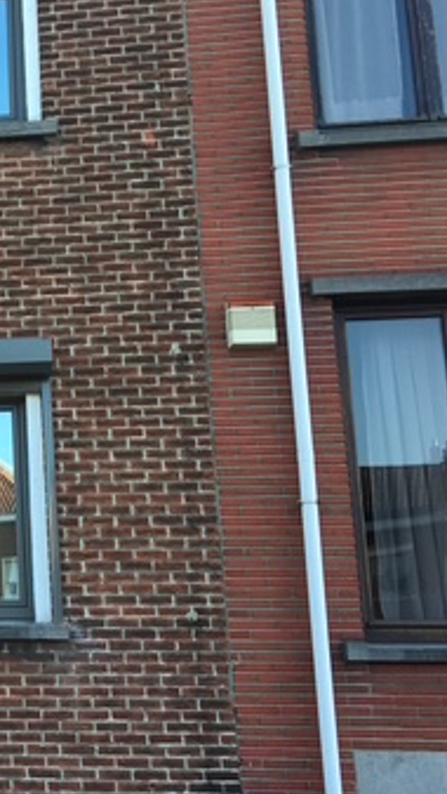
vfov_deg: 34.9
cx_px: -254
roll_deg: +0.1
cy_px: 405
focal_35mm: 60
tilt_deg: +12.4
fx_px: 1262
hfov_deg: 17.7
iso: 25
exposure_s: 1/157
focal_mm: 4.15
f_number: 2.2
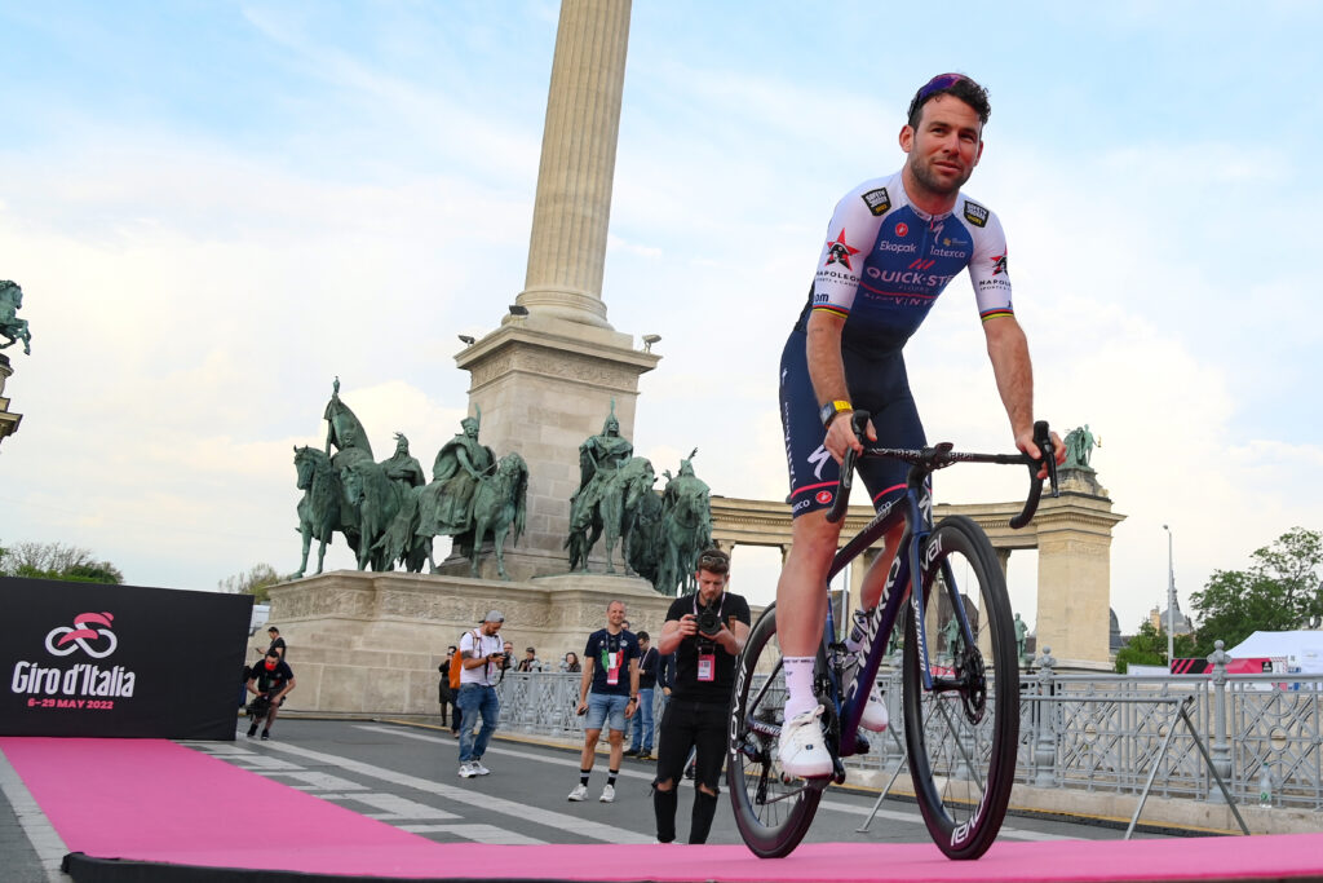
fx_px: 882
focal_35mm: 24
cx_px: 662
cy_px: 442
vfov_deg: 53.1
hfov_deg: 73.7
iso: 400
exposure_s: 1/640
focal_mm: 24
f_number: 5
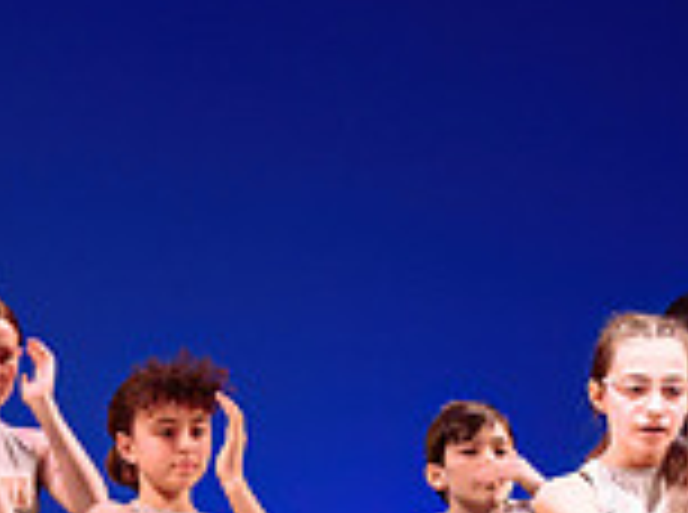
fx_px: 8407
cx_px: 130
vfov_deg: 3.5
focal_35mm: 424
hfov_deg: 4.7
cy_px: 571
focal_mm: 116
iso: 1600
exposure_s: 1/250
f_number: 2.8
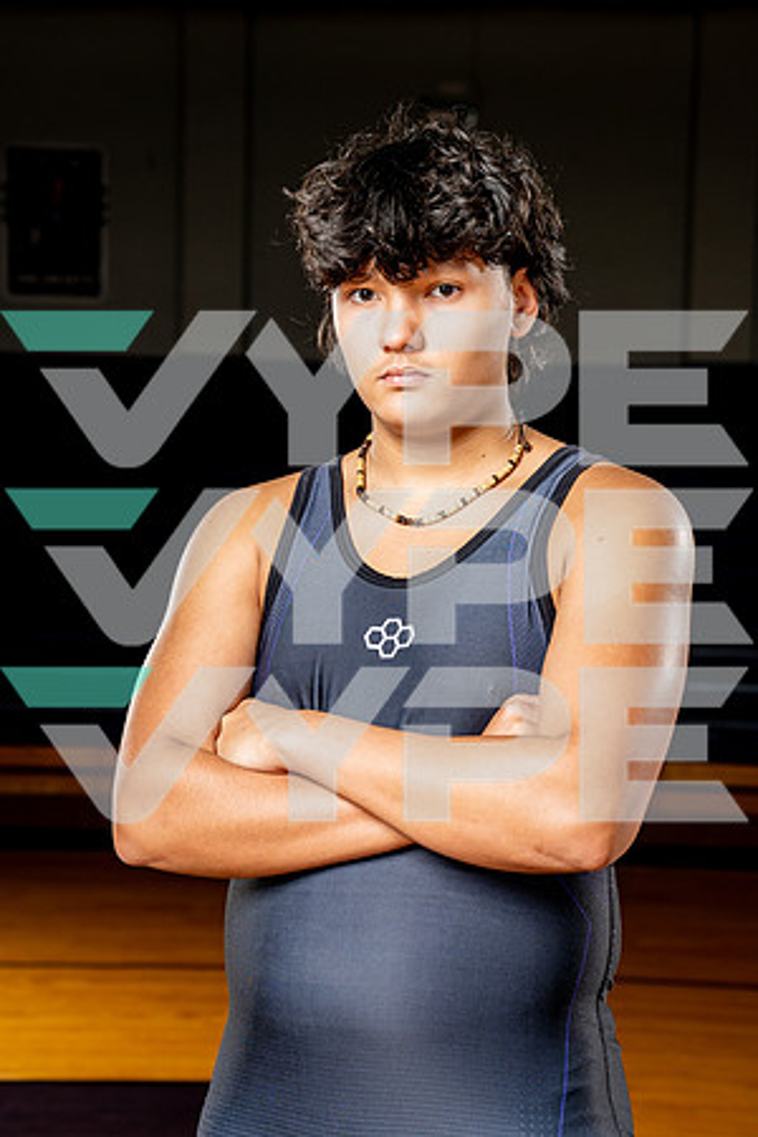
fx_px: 2211
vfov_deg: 28.8
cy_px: 568
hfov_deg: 19.5
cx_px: 379
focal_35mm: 70
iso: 320
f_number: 5.6
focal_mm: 70
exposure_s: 1/250
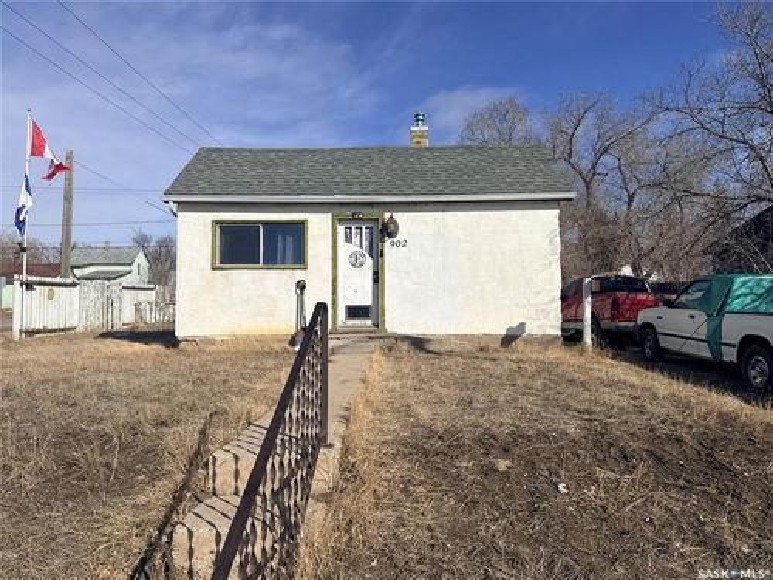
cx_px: 386
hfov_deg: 71.6
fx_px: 536
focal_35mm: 24
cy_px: 290
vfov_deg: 56.8
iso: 80
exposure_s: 1/11905
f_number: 1.78
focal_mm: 6.76
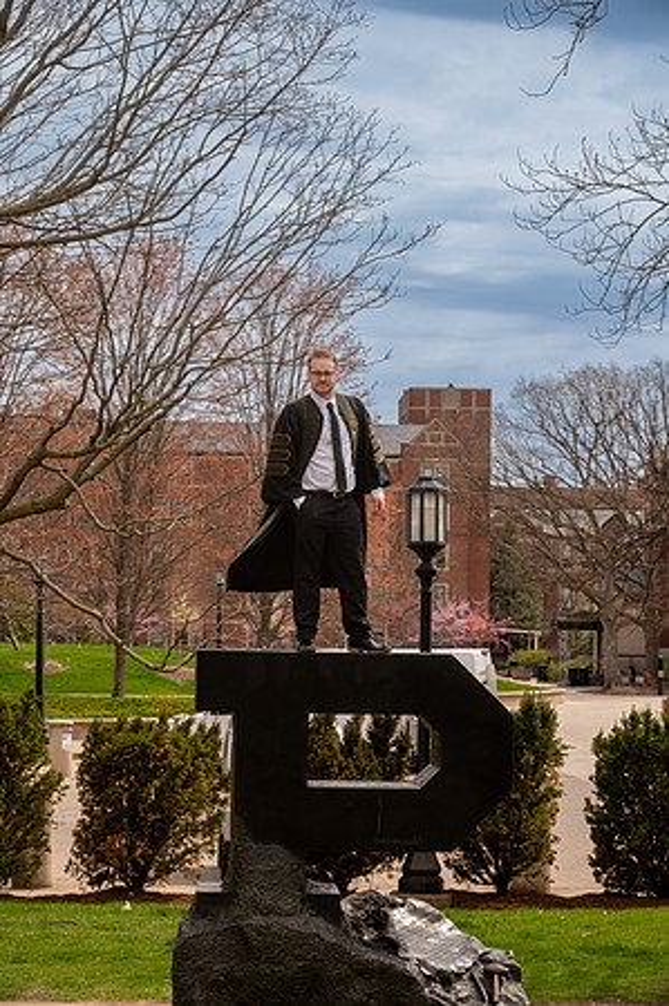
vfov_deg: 21.5
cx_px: 334
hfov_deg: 14.4
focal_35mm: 95
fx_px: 2654
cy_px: 503
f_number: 9
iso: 125
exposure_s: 1/125
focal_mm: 95
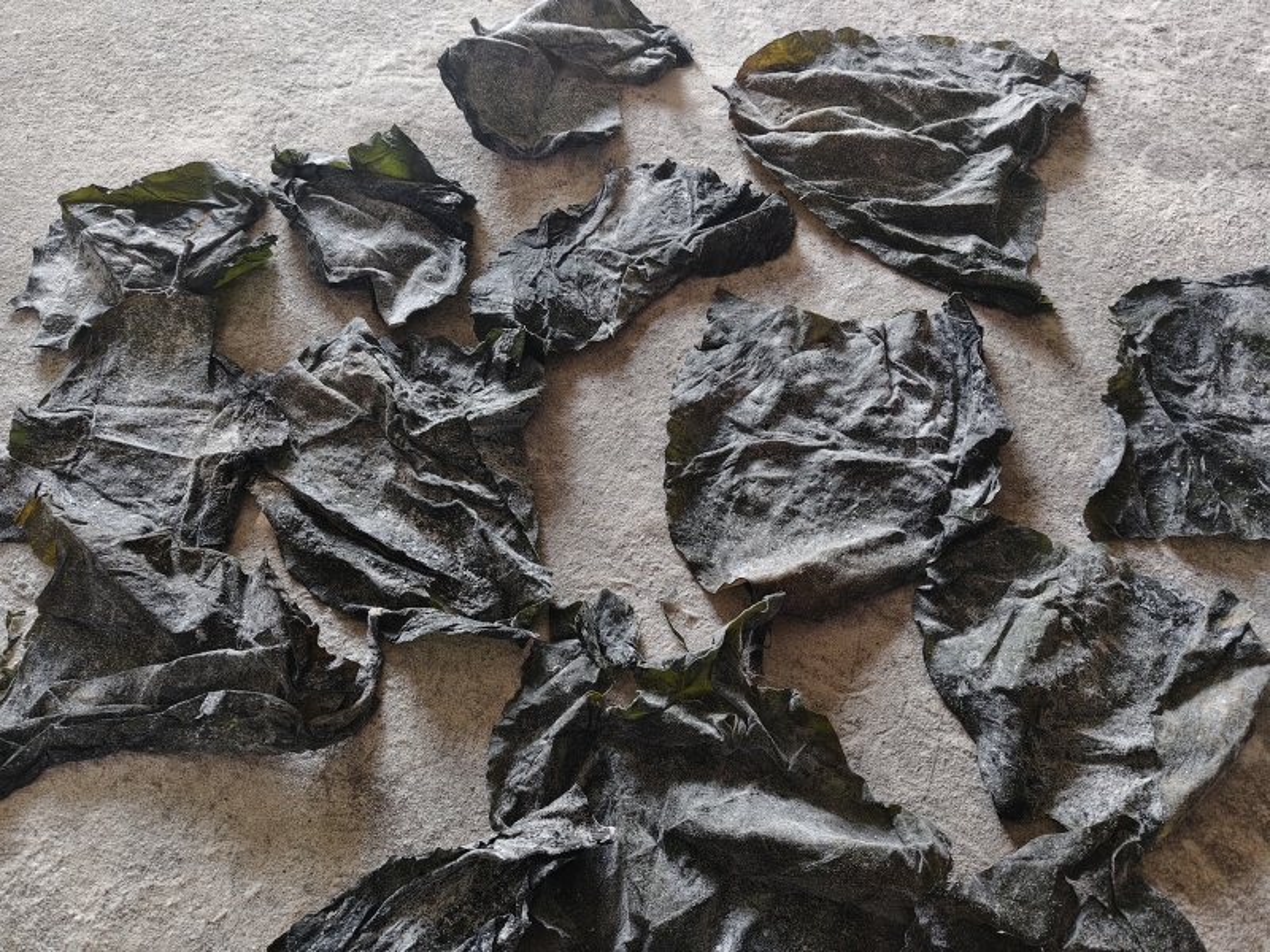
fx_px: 844
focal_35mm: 23
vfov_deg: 58.9
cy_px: 476
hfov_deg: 73.9
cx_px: 635
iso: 160
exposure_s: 1/100
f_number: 1.88
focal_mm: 5.56
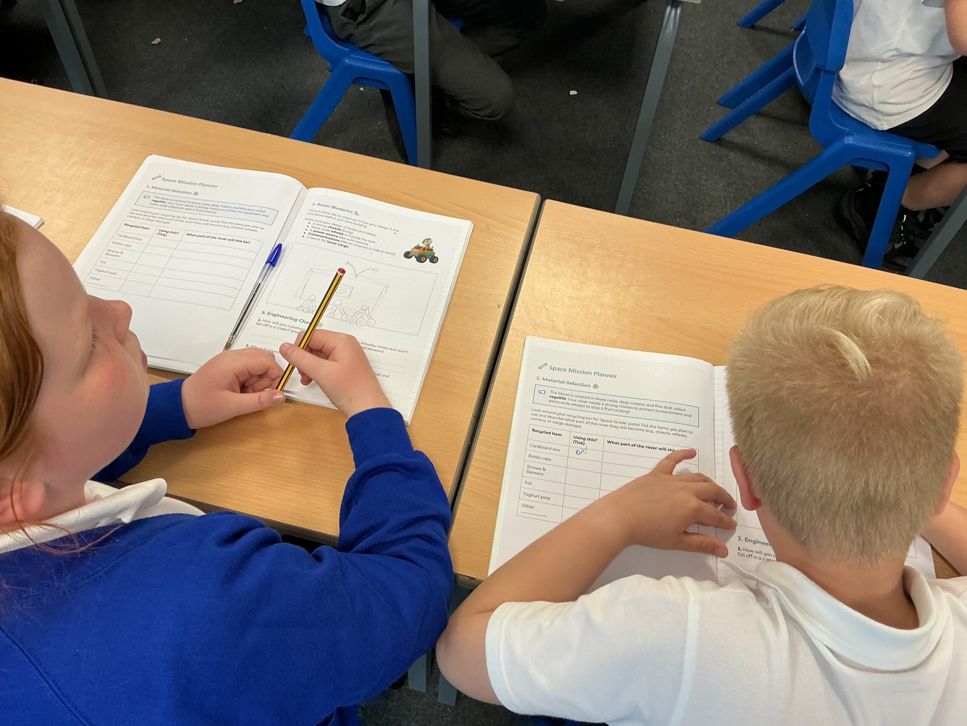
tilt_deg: -55.4
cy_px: 363
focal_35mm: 29
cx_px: 484
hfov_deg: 61.7
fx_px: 810
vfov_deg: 48.2
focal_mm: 3
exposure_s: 1/50
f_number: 1.8
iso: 50
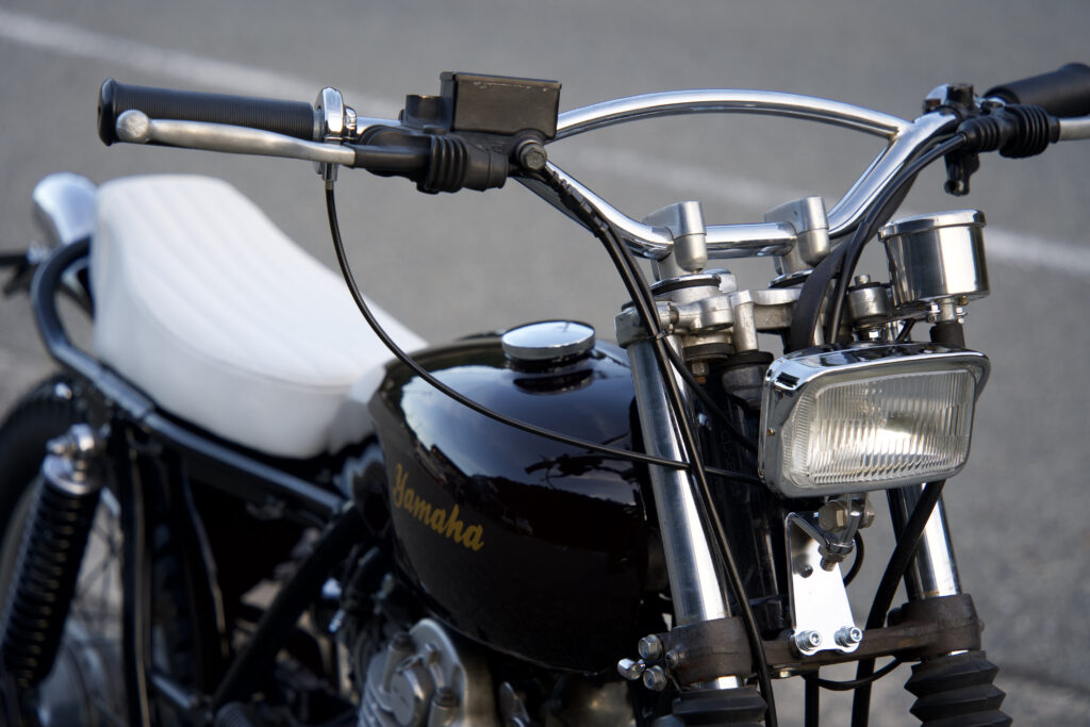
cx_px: 545
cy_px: 364
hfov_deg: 18.6
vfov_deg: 12.5
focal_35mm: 110
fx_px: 3331
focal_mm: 110
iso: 500
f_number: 4.5
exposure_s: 1/160
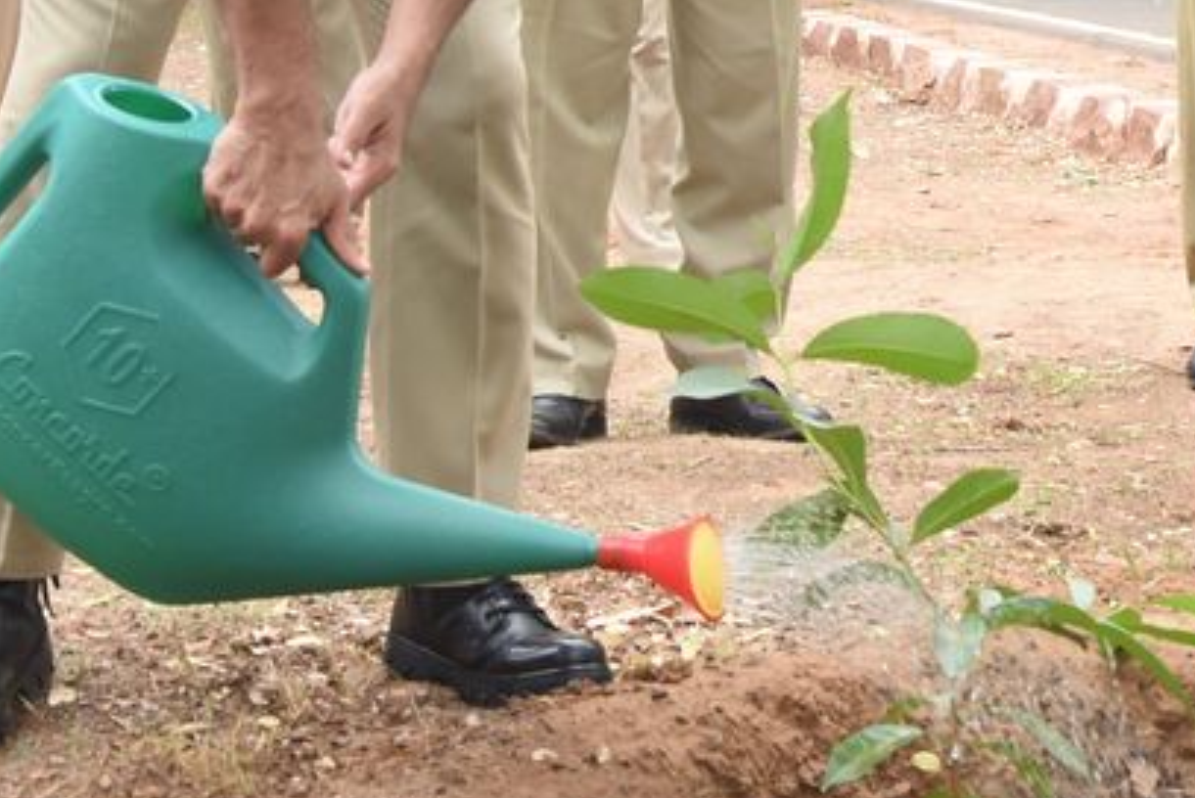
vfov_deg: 13.6
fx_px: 3240
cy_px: -224
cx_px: 1257
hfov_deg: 20.1
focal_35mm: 98
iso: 400
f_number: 5.6
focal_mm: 21
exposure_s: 1/200
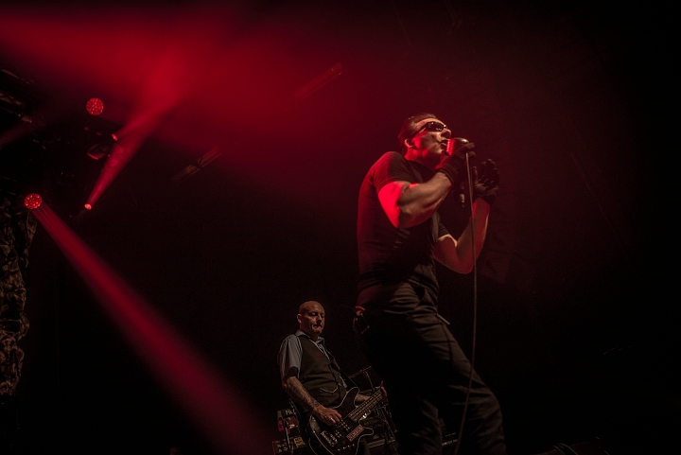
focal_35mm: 31
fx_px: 587
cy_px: 228
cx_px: 340
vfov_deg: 42.4
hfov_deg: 60.3
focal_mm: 31
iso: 1000
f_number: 2.8
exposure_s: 1/80
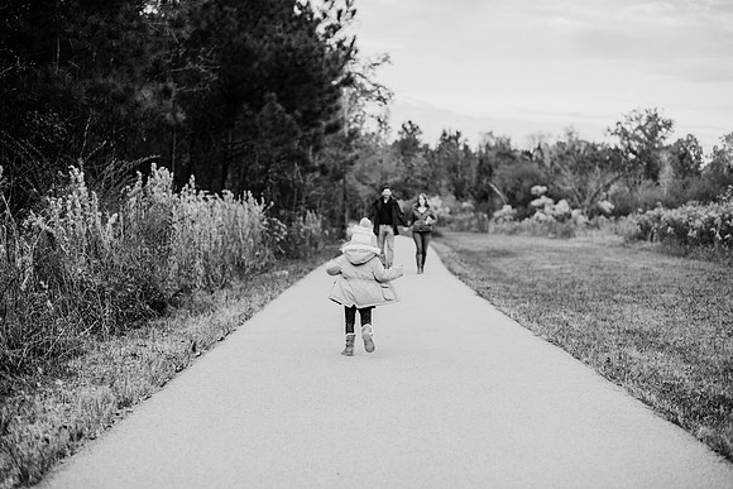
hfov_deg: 39.6
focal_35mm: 50
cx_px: 366
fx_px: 1018
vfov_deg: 27.0
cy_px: 244
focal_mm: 50
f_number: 2.2
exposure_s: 1/800
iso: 320
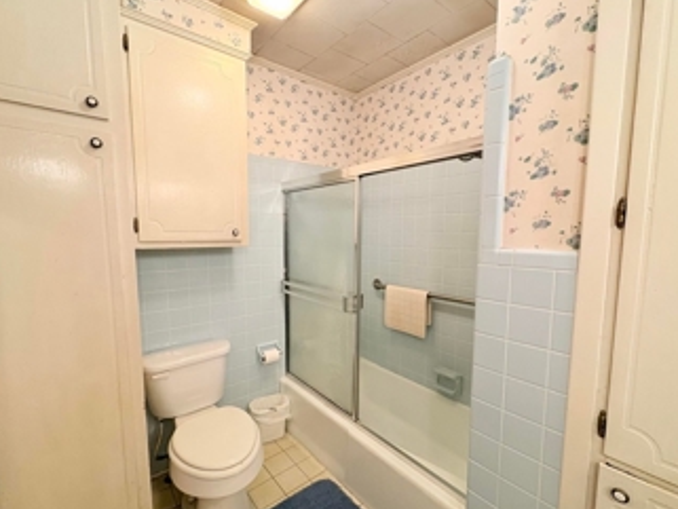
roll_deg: +0.3
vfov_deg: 78.1
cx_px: 347
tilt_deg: -5.1
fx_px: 313
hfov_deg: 94.5
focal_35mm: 16
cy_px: 267
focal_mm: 2.22
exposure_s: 1/60
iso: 320
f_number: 2.2
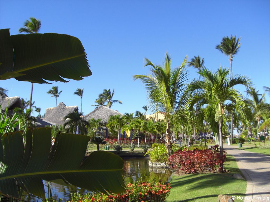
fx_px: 296
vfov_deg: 37.7
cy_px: 101
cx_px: 135
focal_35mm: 38
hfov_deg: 49.0
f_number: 2.7
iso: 64
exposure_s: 1/800
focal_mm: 6.2
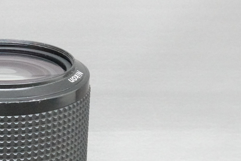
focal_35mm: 120
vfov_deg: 11.3
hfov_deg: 16.8
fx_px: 803
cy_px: 155
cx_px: 16
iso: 6400
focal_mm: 22.46
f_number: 8
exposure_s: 1/40
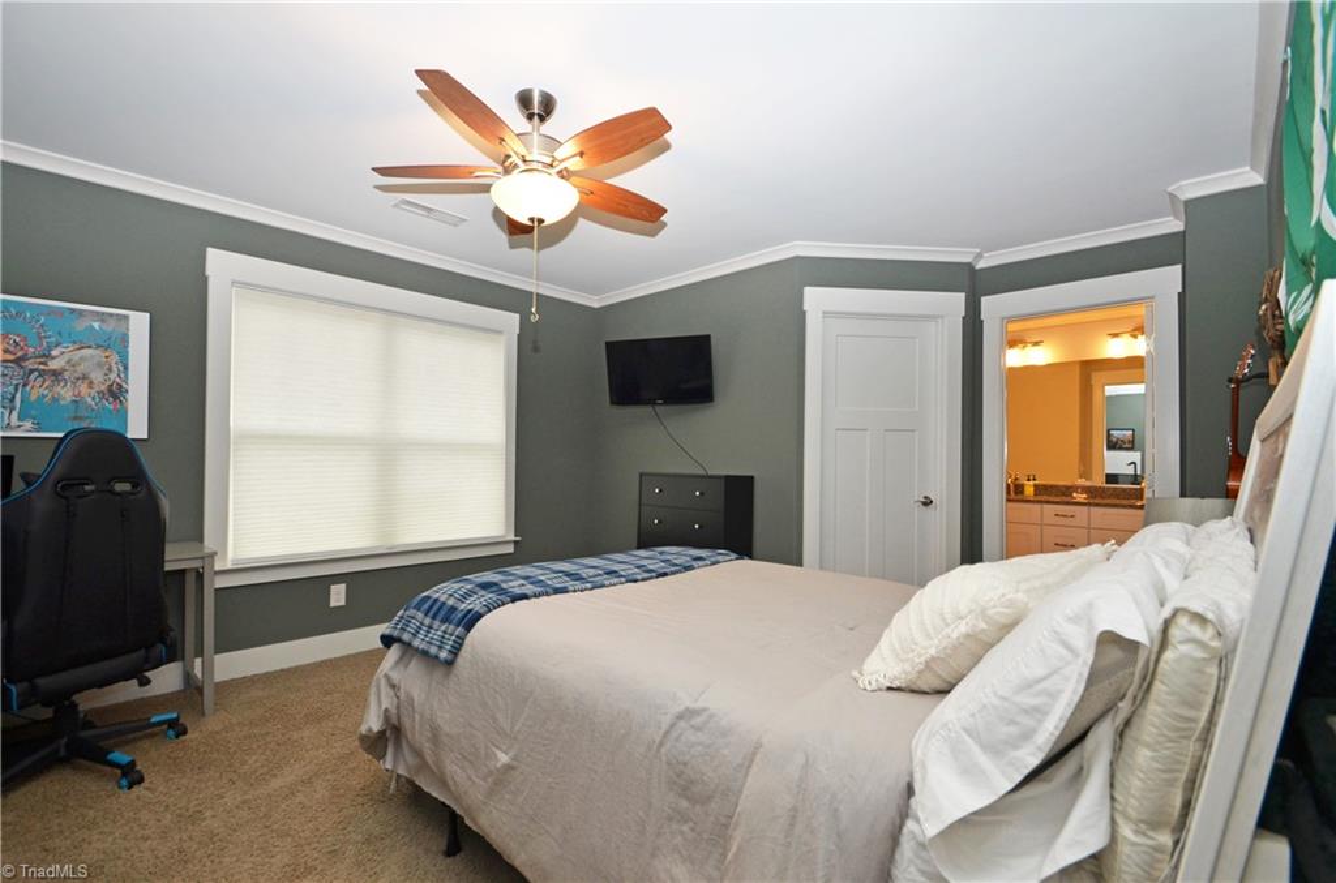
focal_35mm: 15
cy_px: 442
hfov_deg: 100.5
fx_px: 555
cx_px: 668
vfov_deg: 77.0
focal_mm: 10
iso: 400
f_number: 5.6
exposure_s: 1/60
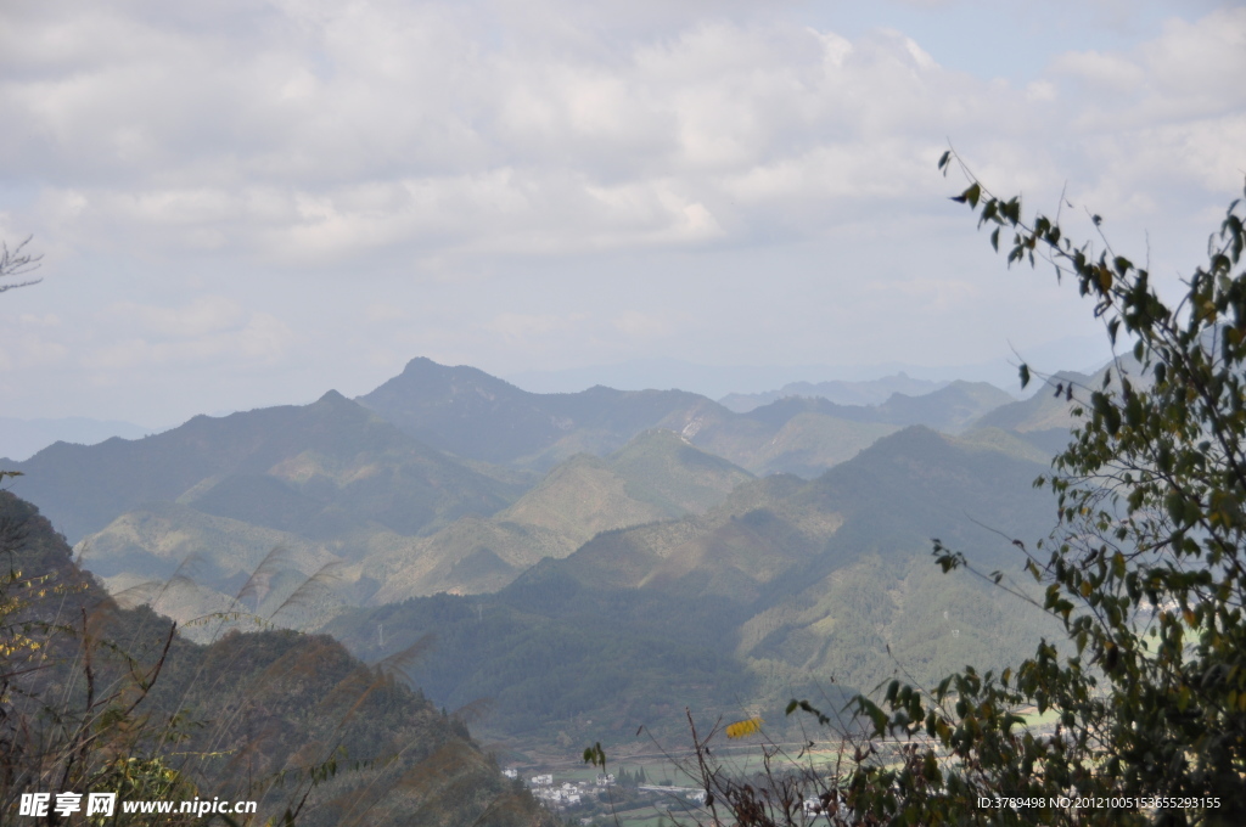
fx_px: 2489
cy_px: 414
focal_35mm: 72
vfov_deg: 18.9
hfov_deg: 28.1
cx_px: 623
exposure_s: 1/800
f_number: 5
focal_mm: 48
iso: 200
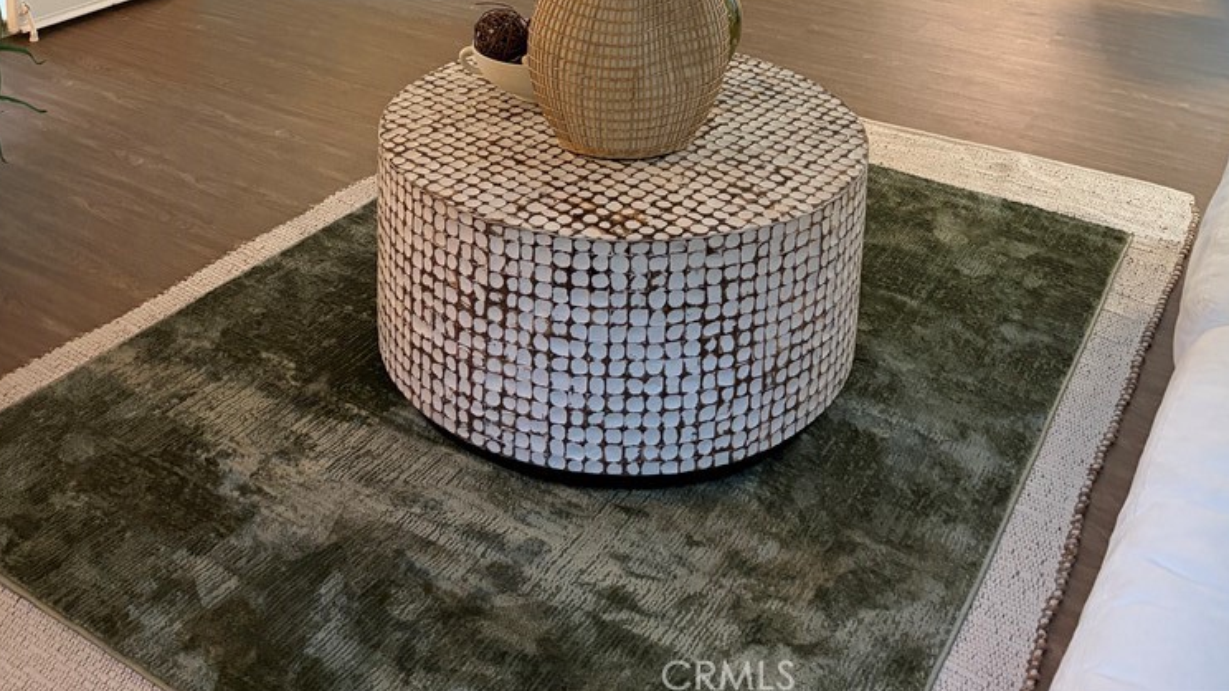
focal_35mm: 39
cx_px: 610
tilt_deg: -9.4
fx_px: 1271
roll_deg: -1.6
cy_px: -147
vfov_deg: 26.8
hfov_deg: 51.6
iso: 320
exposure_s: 1/60
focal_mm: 5.96
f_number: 1.6
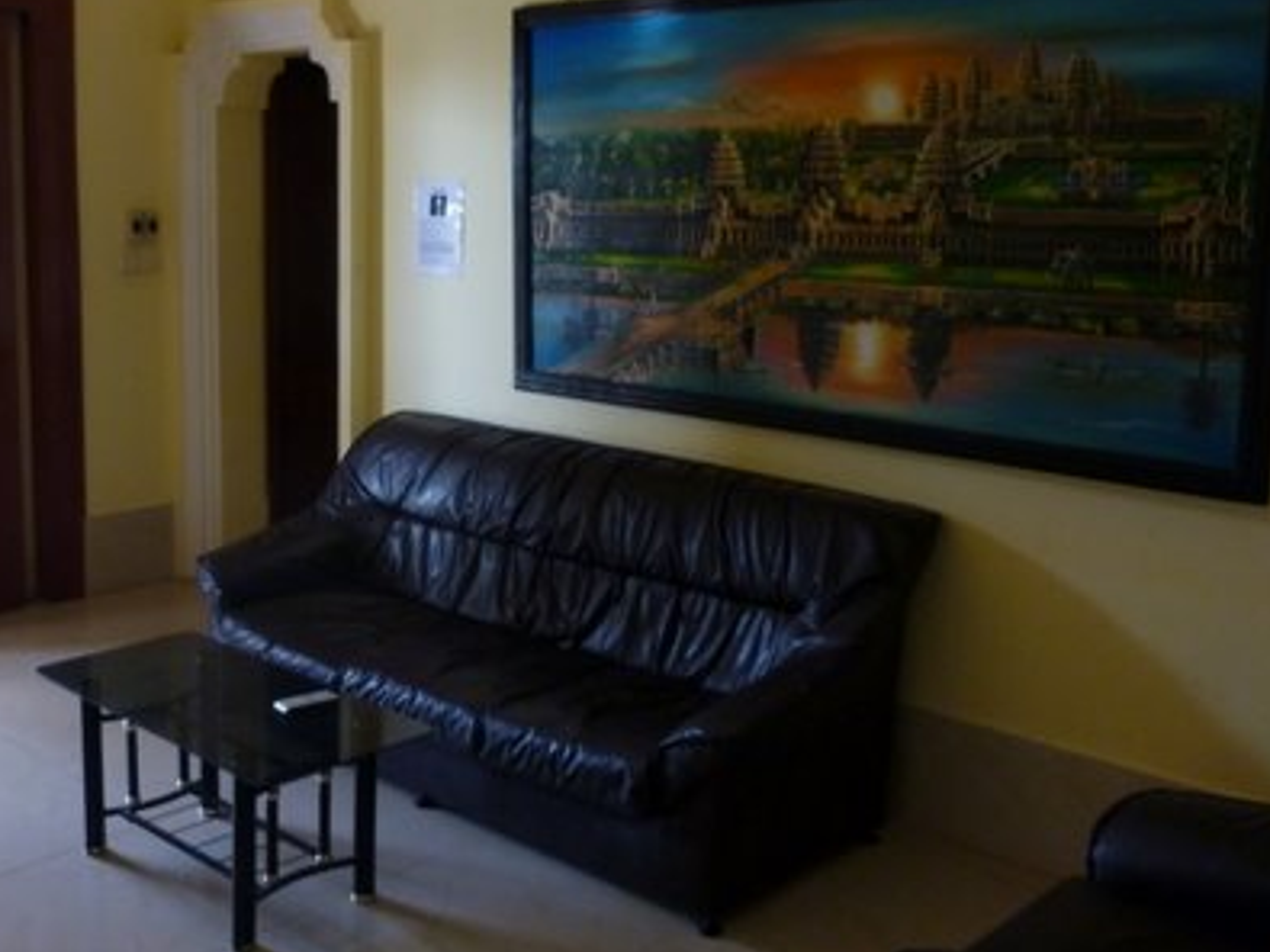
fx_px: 1394
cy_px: 370
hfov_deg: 48.5
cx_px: 466
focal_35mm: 38
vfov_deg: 37.5
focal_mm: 4.5
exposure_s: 1/60
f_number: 3.3
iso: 200
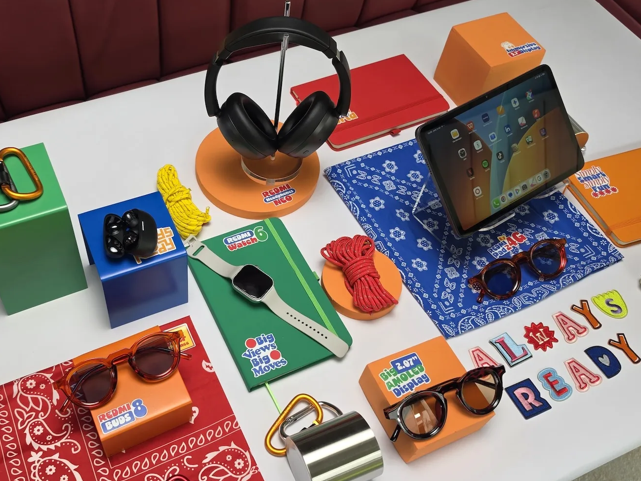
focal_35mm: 35
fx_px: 648
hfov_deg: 51.7
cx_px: 217
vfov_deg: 40.7
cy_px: 232
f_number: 1.4
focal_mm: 6.5
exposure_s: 1/100
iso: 32
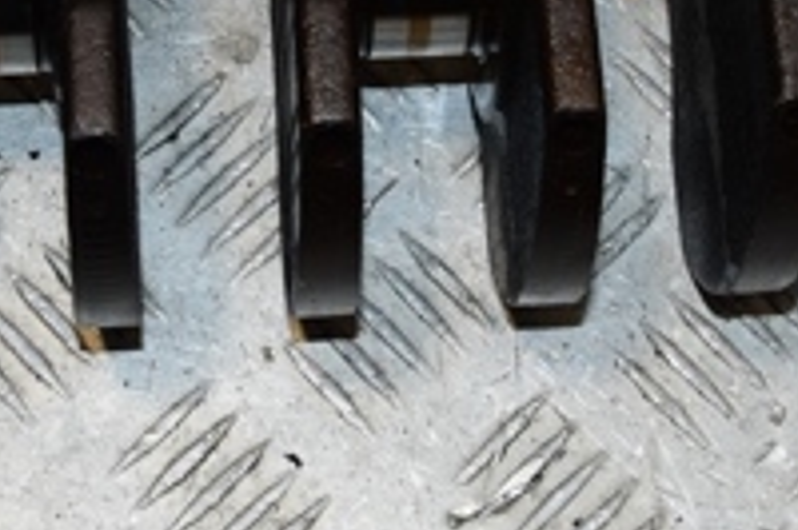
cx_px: 351
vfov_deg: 10.8
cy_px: -56
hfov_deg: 16.4
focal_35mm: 125
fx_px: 2768
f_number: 8
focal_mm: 26
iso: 800
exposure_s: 1/200
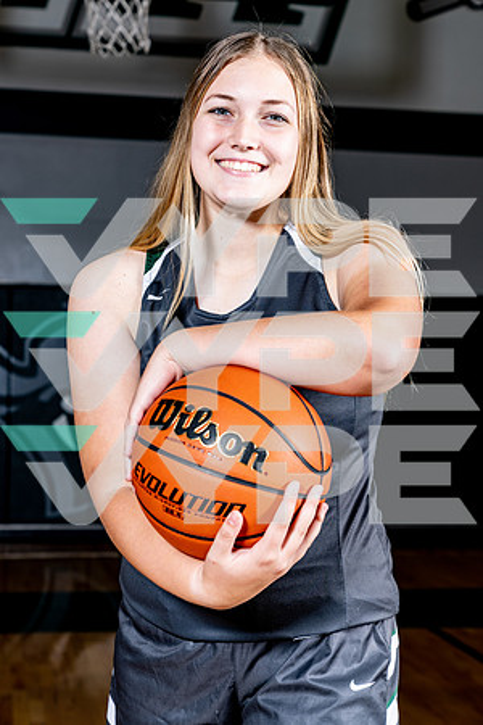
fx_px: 1389
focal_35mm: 69
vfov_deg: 29.2
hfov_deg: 19.7
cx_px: 242
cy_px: 362
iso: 250
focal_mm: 69
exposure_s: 1/125
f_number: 5.6
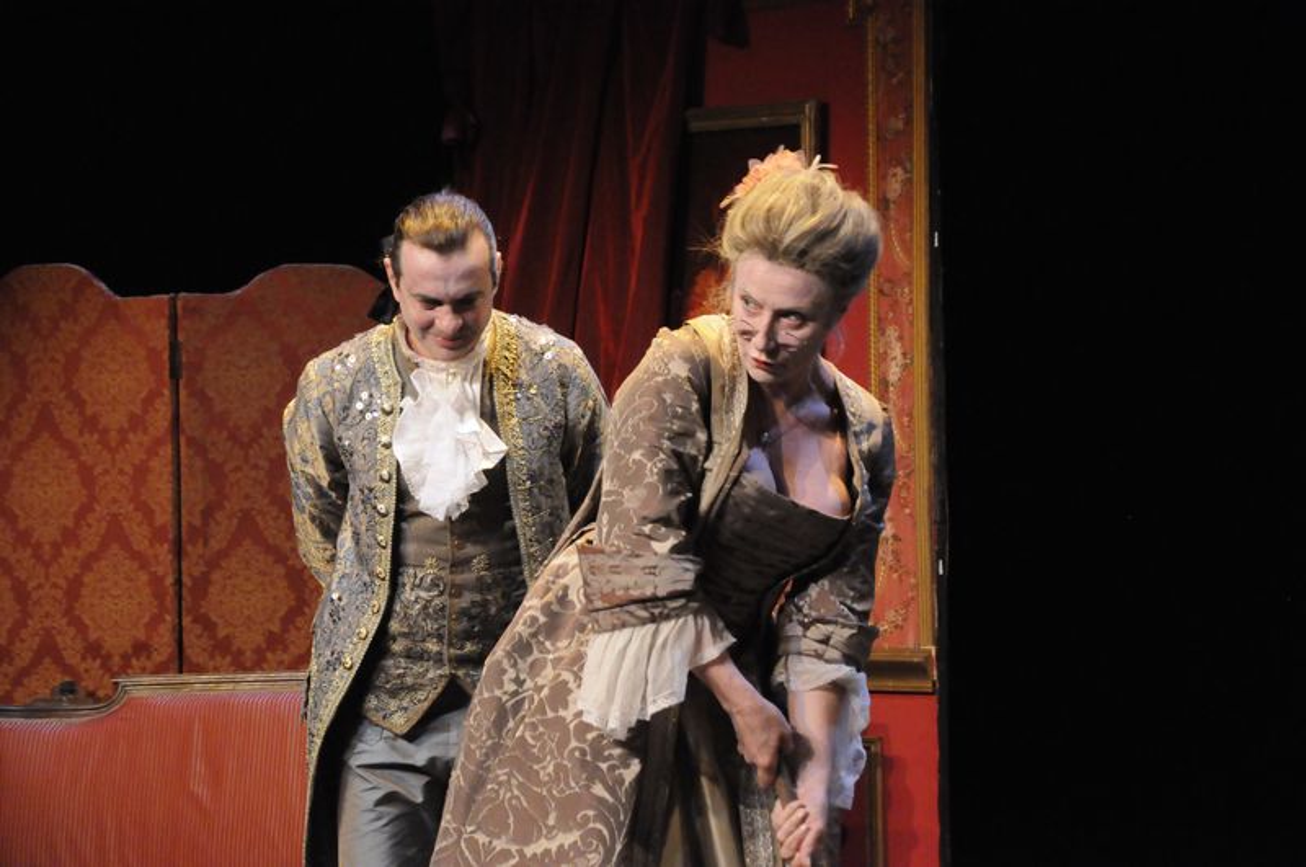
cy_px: 434
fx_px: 4999
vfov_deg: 9.9
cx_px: 653
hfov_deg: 14.9
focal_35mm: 138
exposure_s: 1/60
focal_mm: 92
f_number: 5.6
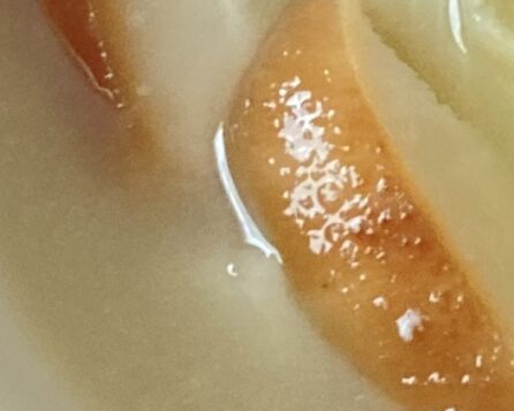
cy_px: 69
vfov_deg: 9.8
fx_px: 2389
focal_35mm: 157
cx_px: 544
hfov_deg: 12.1
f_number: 1.8
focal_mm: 3.99
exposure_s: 1/30
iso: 400
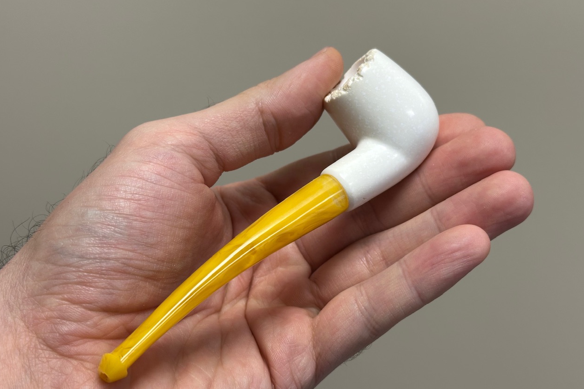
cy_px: 198
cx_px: 286
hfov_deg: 38.9
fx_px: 827
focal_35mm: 51
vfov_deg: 26.5
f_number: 1.78
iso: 64
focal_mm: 6.86
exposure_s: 1/100
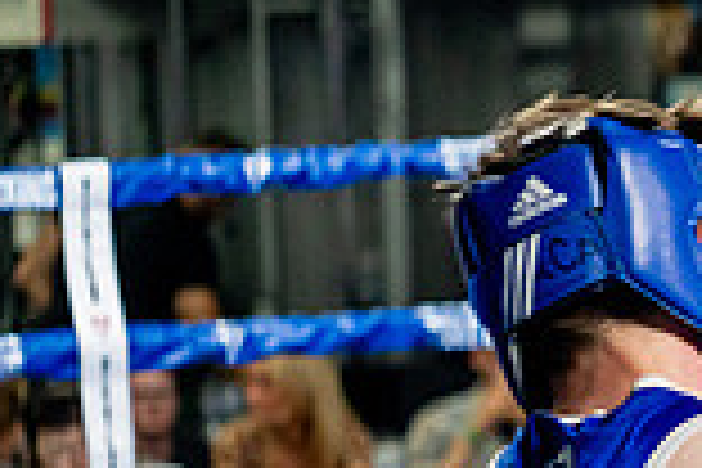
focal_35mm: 186
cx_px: 1206
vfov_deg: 7.3
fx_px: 3627
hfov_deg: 10.5
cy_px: 538
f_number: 2
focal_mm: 50
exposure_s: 1/1000
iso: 4000
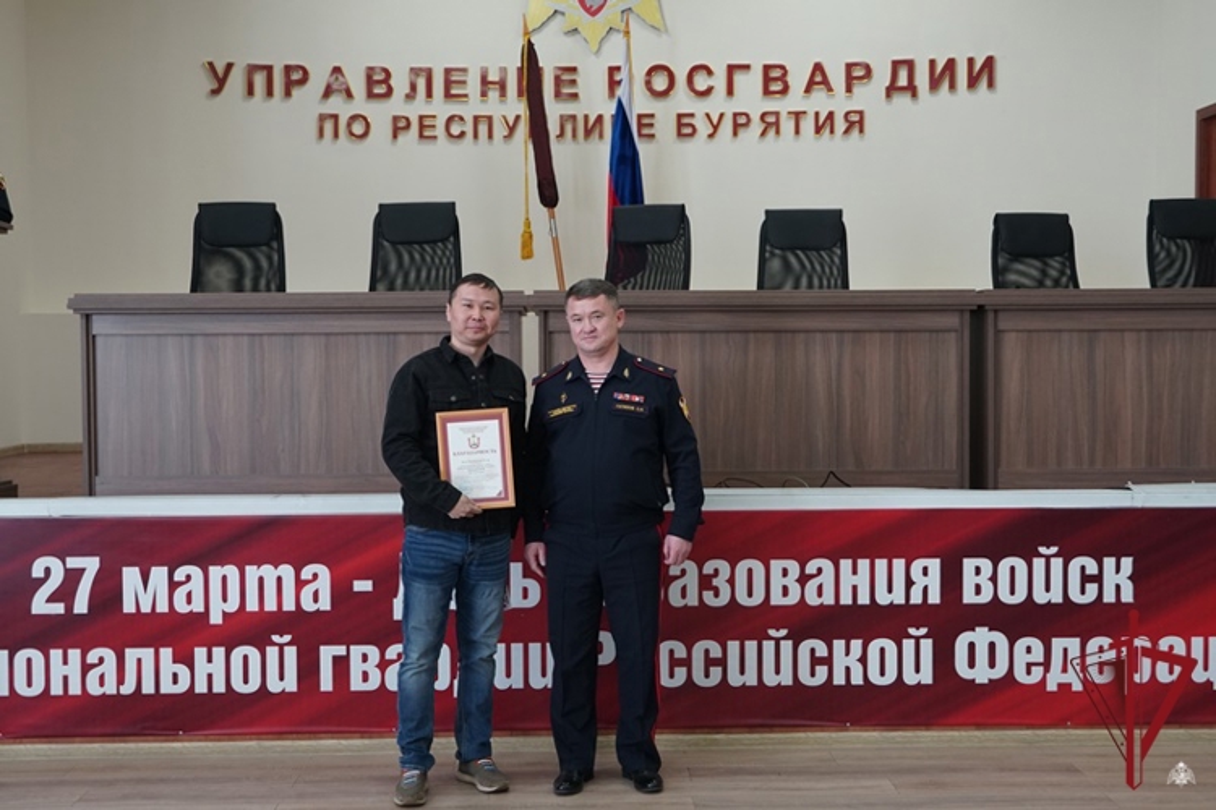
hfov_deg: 46.4
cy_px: 405
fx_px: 1419
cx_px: 608
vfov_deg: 31.9
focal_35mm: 42
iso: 800
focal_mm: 28
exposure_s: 1/160
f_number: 4.5
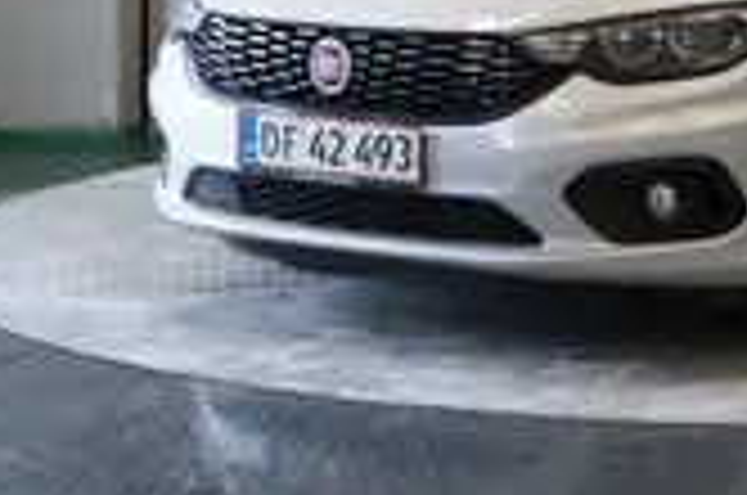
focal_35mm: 142
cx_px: 765
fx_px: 2941
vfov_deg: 9.5
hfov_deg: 14.2
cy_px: -135
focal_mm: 49
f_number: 4.5
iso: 1250
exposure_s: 1/160
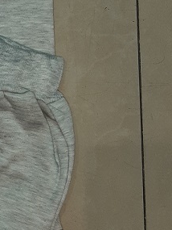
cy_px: 53
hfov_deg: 13.0
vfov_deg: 19.3
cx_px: -157
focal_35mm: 101
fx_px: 669
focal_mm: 3.92
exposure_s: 1/50
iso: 100
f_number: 1.7
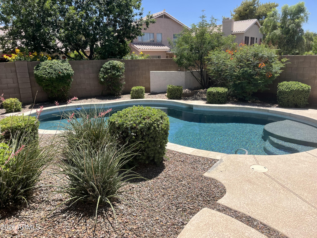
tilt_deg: -14.9
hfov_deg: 67.3
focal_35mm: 26
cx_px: 158
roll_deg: +1.6
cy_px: 119
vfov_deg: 53.1
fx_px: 238
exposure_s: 1/2825
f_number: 1.6
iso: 50
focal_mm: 5.1
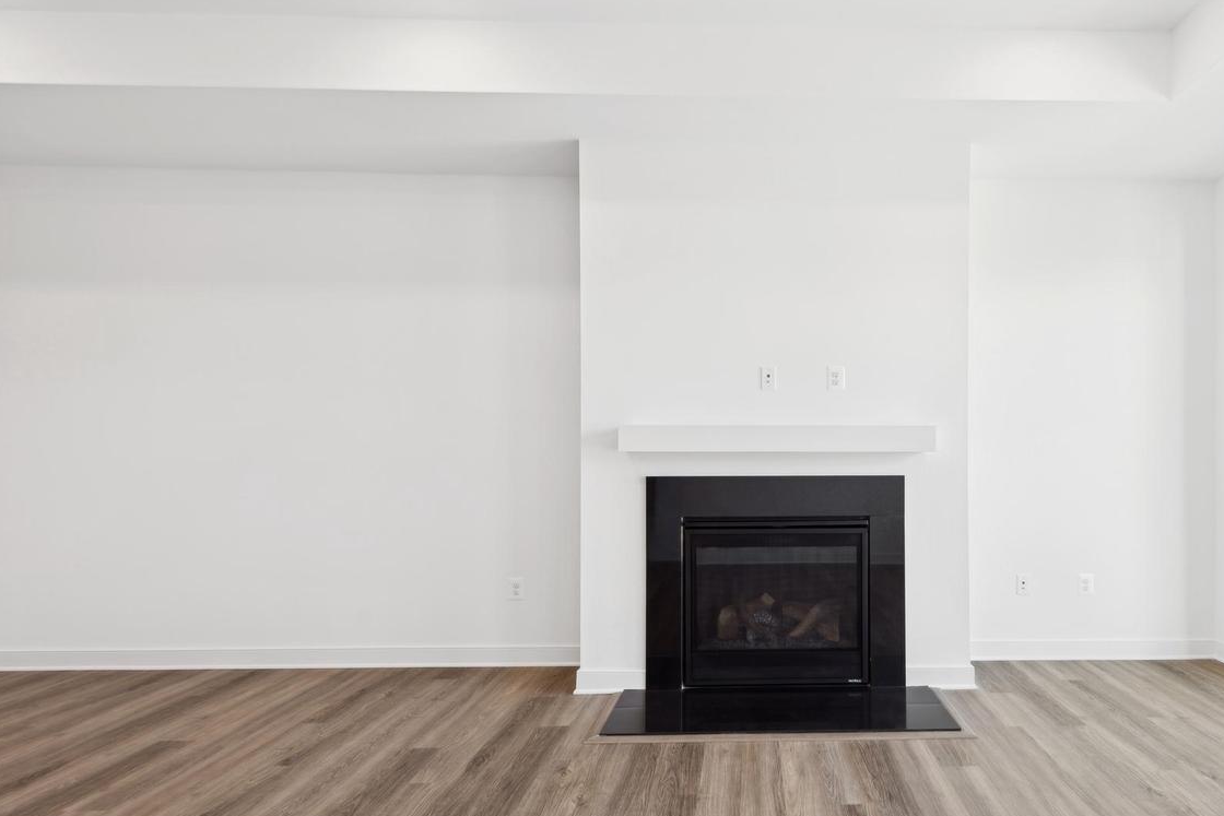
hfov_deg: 87.8
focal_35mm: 18
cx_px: 781
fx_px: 612
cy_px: 483
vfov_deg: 66.9
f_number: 8
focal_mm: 14
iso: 64
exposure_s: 1/8
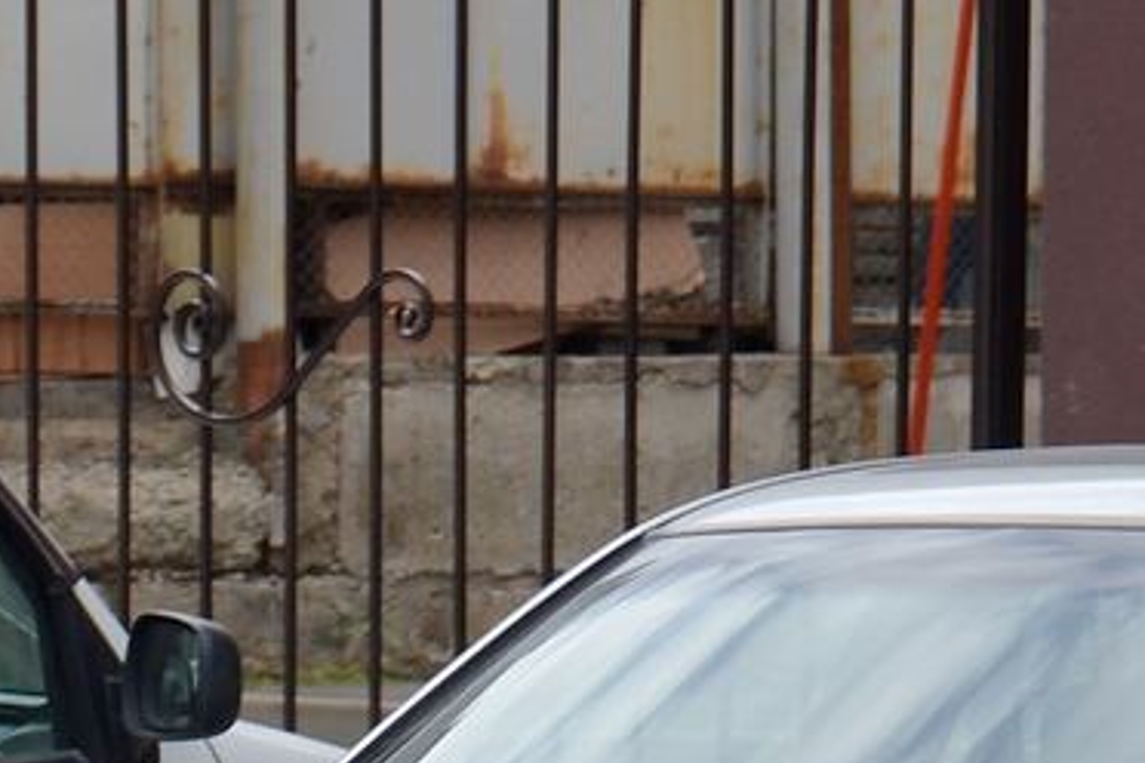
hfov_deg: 4.5
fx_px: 14407
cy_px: 748
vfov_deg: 3.0
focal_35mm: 453
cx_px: 1042
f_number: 8
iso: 200
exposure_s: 1/250
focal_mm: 75
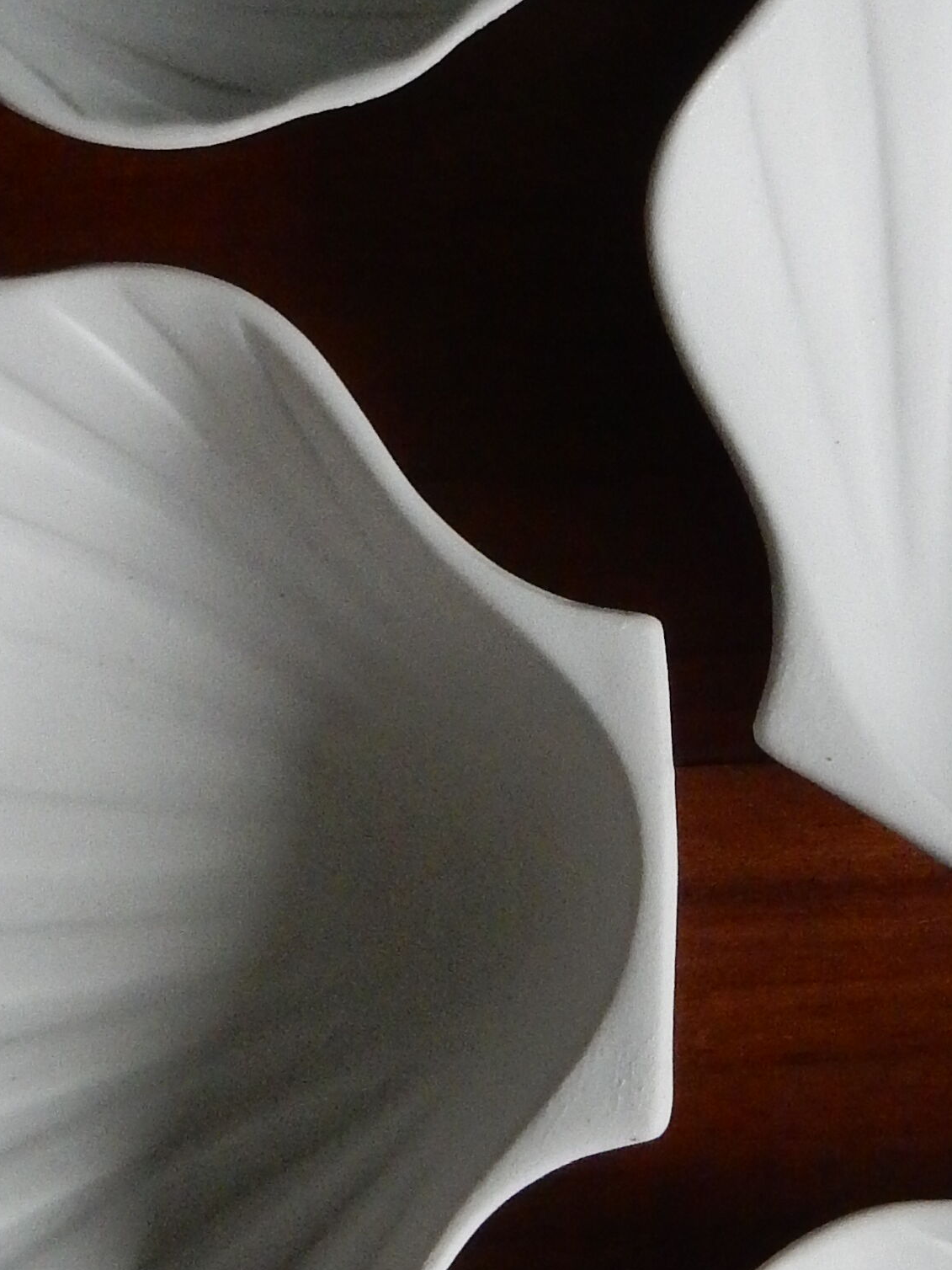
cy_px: 491
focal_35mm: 110
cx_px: 638
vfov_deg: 17.9
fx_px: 4034
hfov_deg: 13.4
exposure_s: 1/40
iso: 560
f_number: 4
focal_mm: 6.4
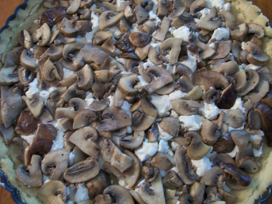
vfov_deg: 39.7
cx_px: 136
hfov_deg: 51.4
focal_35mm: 36
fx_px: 283
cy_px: 102
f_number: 2.7
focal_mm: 6
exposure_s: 1/10.7
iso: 160
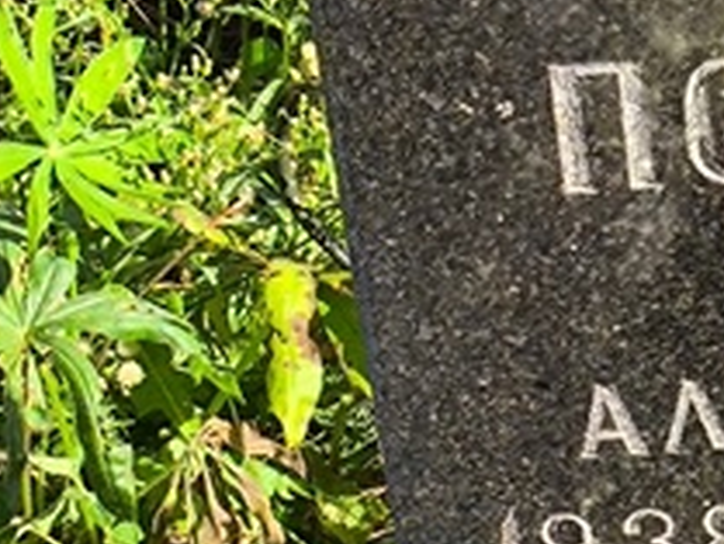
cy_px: 166
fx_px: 3997
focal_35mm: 191
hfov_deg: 10.1
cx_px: 996
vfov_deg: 7.8
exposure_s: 1/499
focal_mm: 4.71
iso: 50
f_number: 1.7
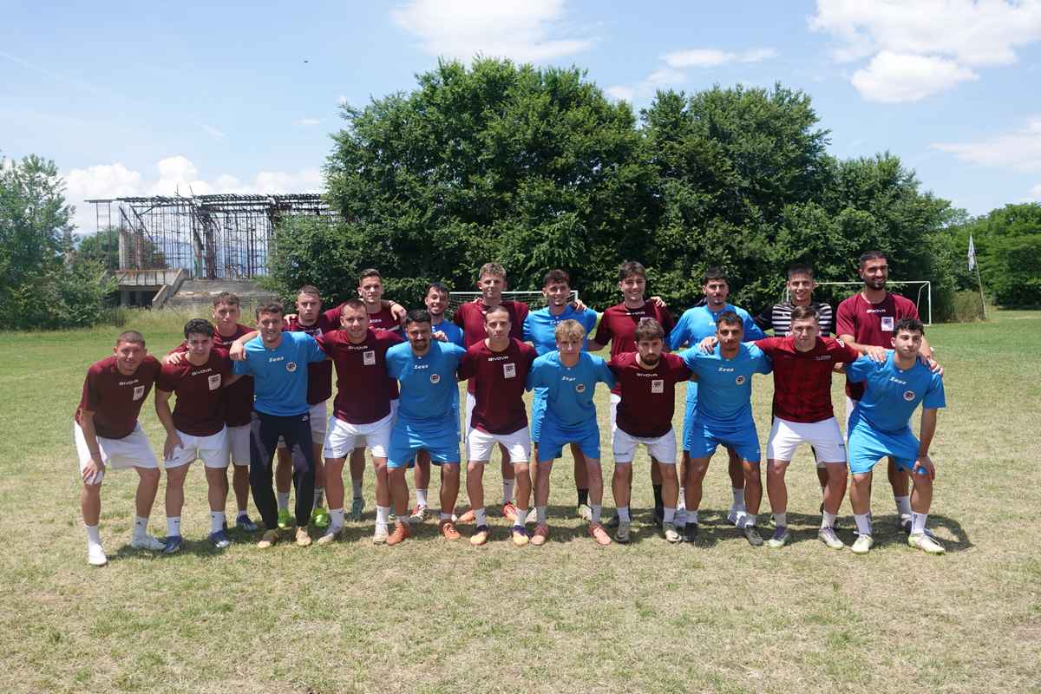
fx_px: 925
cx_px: 520
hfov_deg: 58.7
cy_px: 347
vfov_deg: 41.1
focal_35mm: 32
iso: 125
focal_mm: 12.27
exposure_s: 1/1600
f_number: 2.8
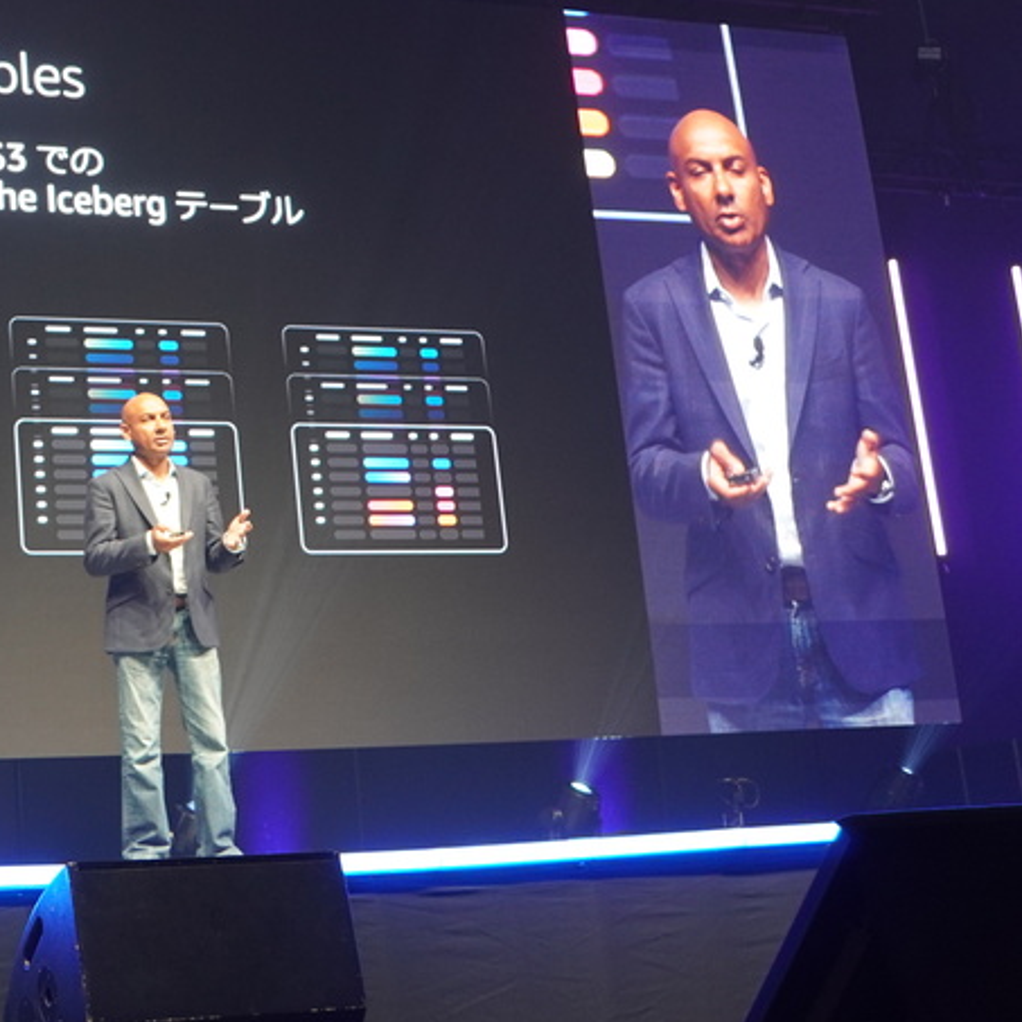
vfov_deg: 26.2
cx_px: -115
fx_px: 2153
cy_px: 214
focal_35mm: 64
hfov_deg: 24.8
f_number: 3.5
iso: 640
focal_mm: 19.1
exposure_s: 1/30
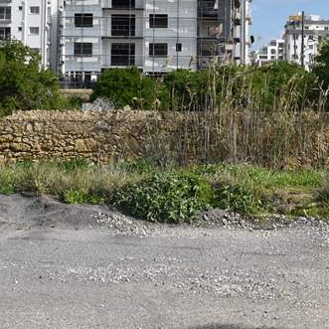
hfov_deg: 15.6
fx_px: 1194
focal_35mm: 111
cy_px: 30
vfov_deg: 15.5
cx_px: 261
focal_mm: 24
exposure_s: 1/320
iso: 100
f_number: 9
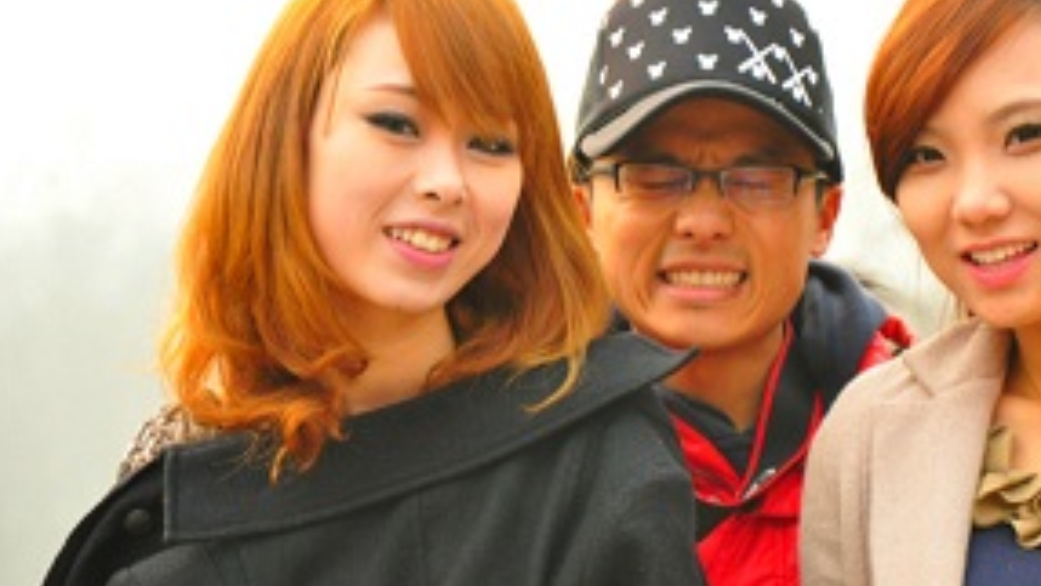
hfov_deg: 9.3
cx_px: 721
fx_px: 6370
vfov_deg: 5.3
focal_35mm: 231
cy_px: 298
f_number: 5.6
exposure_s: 1/400
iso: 800
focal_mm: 105
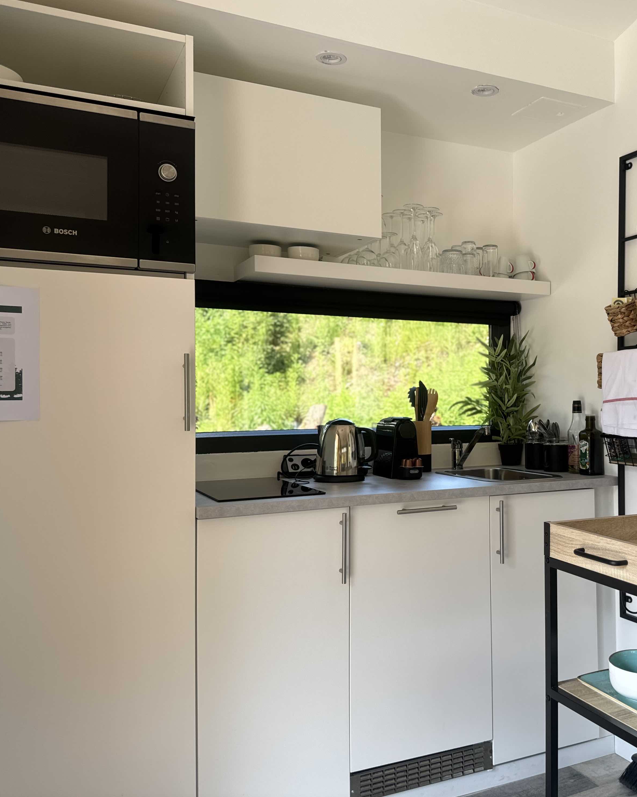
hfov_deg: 44.7
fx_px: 754
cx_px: 452
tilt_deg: +0.0
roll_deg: -0.1
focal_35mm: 32
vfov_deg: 55.7
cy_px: 390
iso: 64
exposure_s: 1/121
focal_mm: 6.76
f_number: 1.78
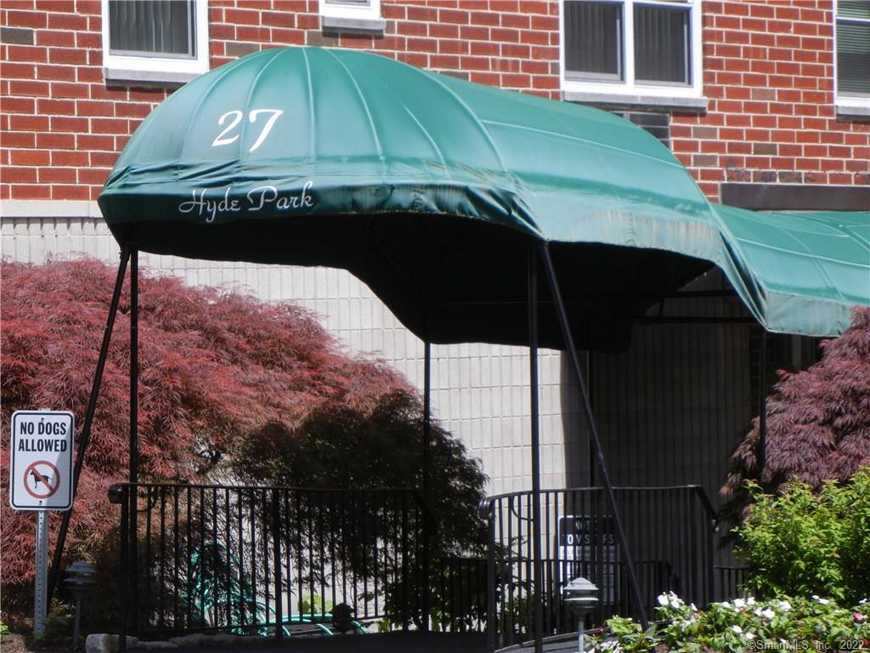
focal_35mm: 133
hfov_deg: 14.8
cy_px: 326
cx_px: 435
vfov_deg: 11.1
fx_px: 3343
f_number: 4.6
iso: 160
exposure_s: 1/676
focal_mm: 24
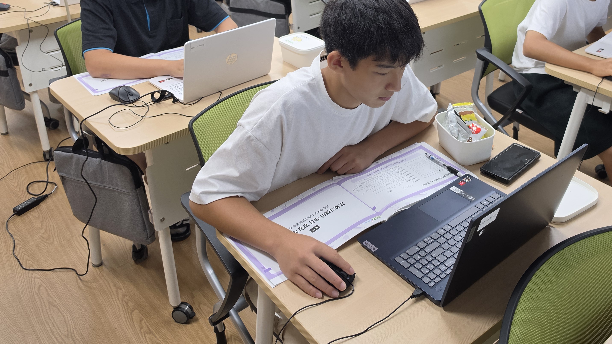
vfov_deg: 32.3
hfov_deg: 55.7
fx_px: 568
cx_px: 397
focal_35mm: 35
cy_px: 43
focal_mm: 6.5
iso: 100
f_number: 1.4
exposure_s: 1/120
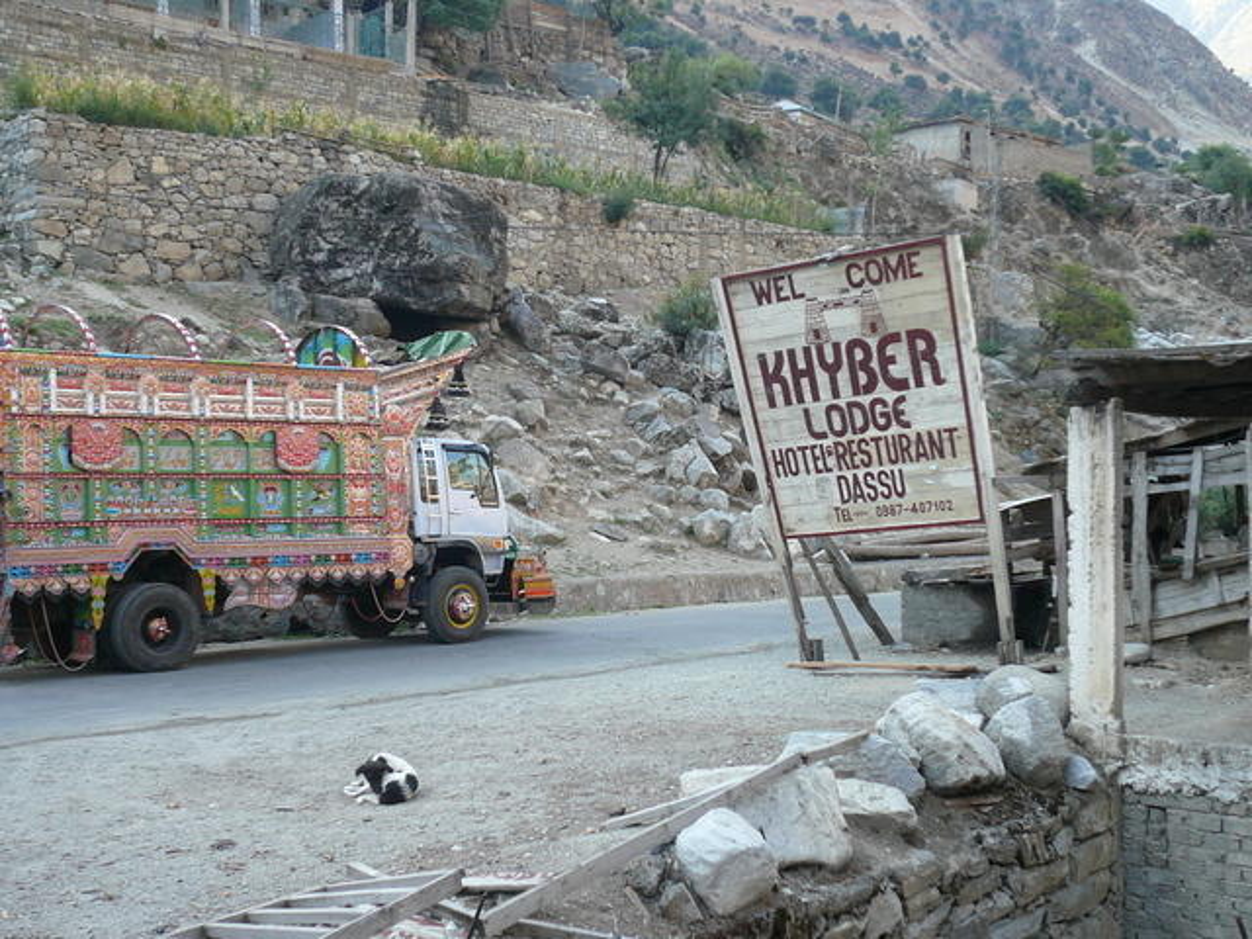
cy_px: 470
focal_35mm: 46
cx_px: 626
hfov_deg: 41.2
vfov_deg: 31.5
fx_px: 1664
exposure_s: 1/80
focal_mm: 7.5
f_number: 3.5
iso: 100
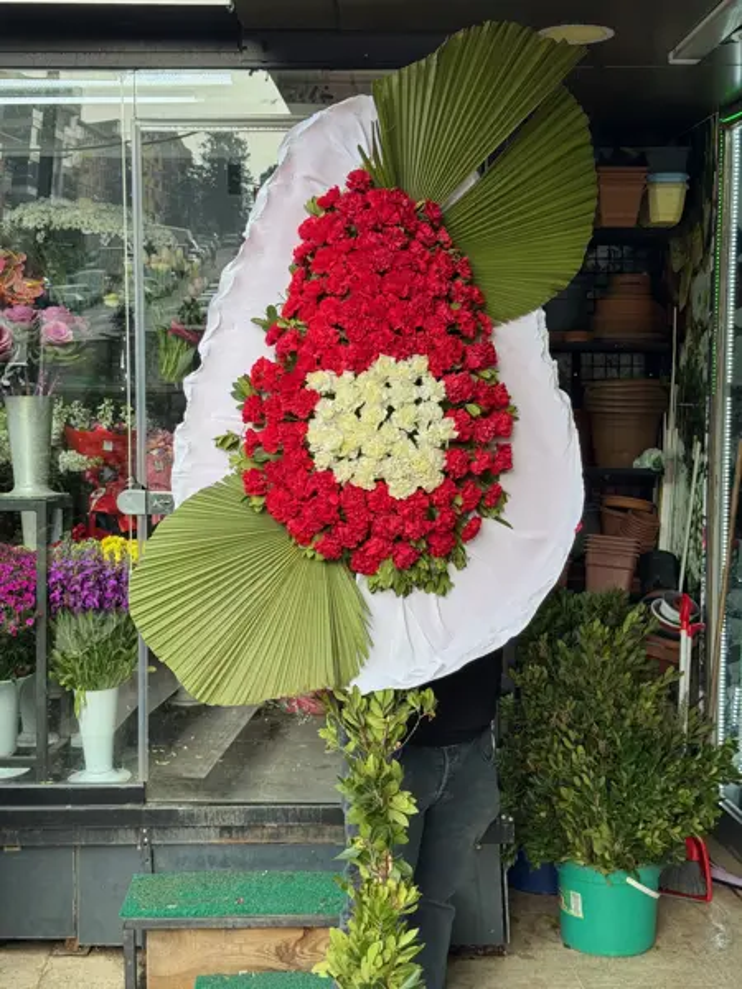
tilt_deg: -3.1
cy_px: 494
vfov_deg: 39.7
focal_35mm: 48
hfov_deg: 30.3
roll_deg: +0.3
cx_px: 371
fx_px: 1372
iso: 64
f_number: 1.78
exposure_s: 1/731
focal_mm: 6.76
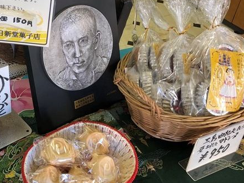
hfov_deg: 35.7
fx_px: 366
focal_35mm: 52
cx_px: 53
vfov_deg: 27.8
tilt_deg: -35.7
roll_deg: -3.0
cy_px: 59
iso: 20
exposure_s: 1/33
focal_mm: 3.99
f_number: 1.8
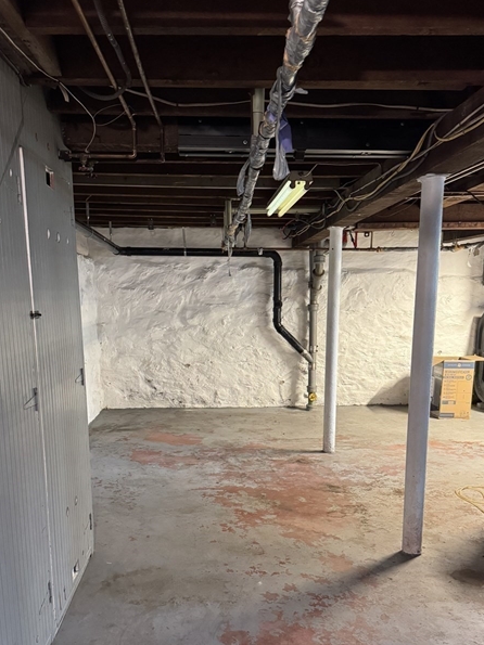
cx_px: 228
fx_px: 578
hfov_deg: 45.4
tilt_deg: -10.6
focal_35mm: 31
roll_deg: +1.1
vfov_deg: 57.6
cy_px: 404
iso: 640
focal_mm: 6.76
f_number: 1.78
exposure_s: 1/60
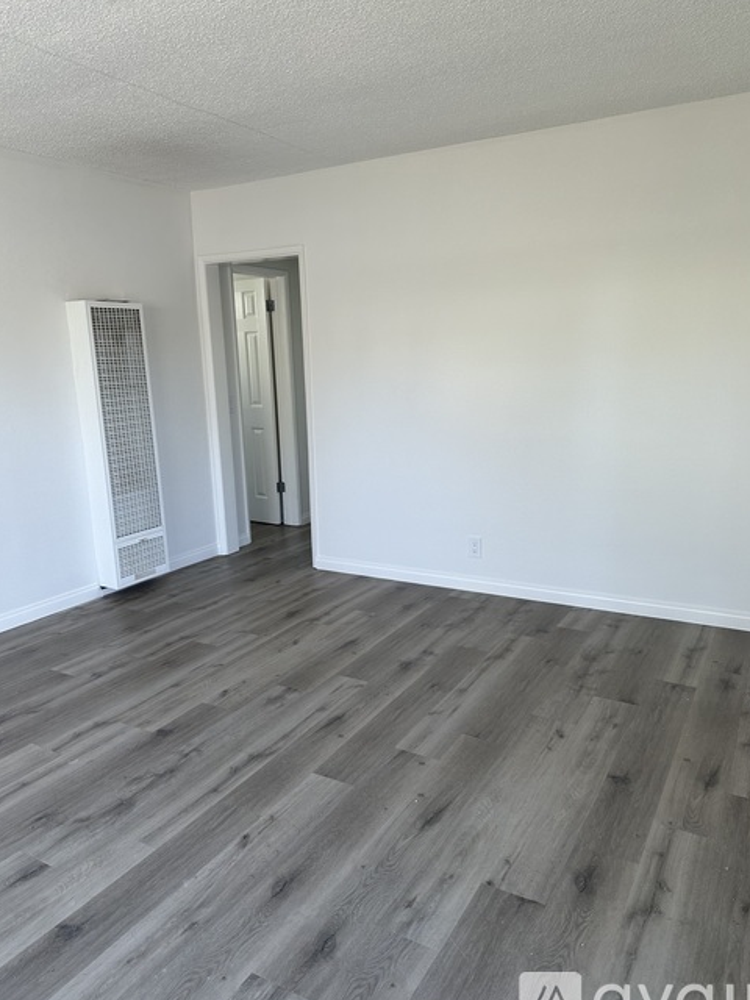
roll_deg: +0.3
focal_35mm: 25
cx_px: 381
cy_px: 513
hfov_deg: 54.9
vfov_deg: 69.4
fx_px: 722
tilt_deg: -10.8
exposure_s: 1/121
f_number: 1.78
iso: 80
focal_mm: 6.86
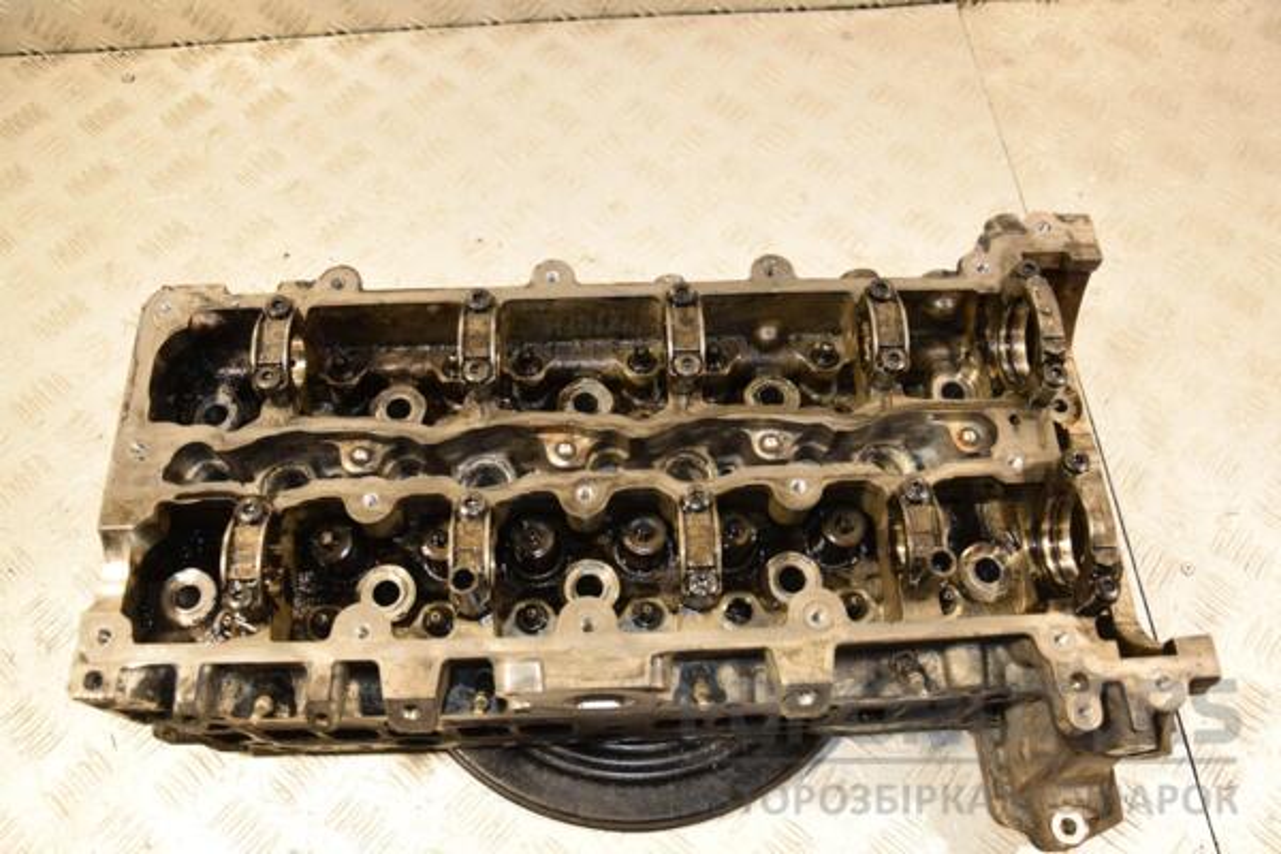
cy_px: 427
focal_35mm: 27
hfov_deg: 67.4
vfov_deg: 47.9
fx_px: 961
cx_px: 640
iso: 800
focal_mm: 18
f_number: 5
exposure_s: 1/160
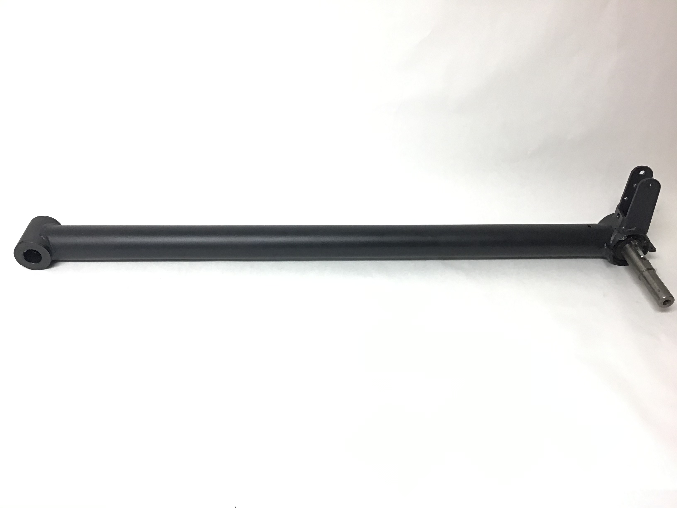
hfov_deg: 58.4
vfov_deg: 45.4
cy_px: 254
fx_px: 606
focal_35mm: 31
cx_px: 338
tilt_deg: -36.5
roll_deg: -1.4
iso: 50
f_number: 2.4
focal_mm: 3.3
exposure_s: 1/33
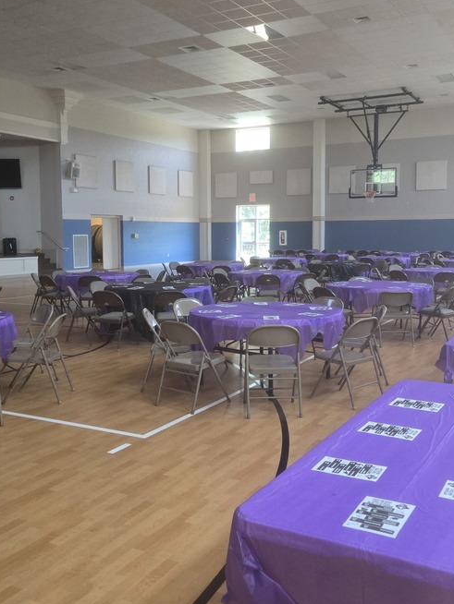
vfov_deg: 51.3
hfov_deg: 39.7
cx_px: 243
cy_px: 274
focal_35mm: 36
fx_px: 629
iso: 400
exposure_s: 1/120
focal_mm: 5.4
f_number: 1.8
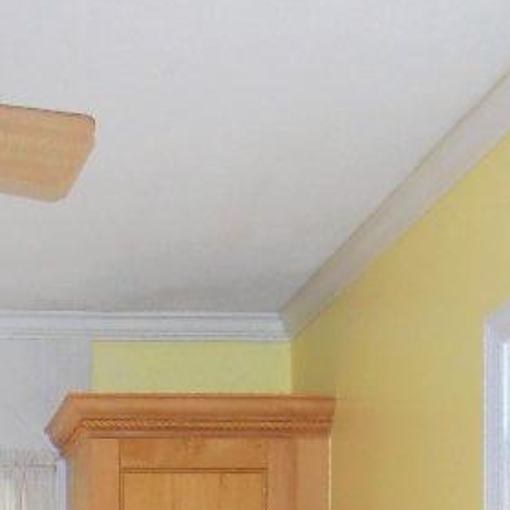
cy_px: 905
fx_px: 1750
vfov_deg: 14.6
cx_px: -119
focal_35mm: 105
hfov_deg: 15.9
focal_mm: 4
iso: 100
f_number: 3.1
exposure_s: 1/30
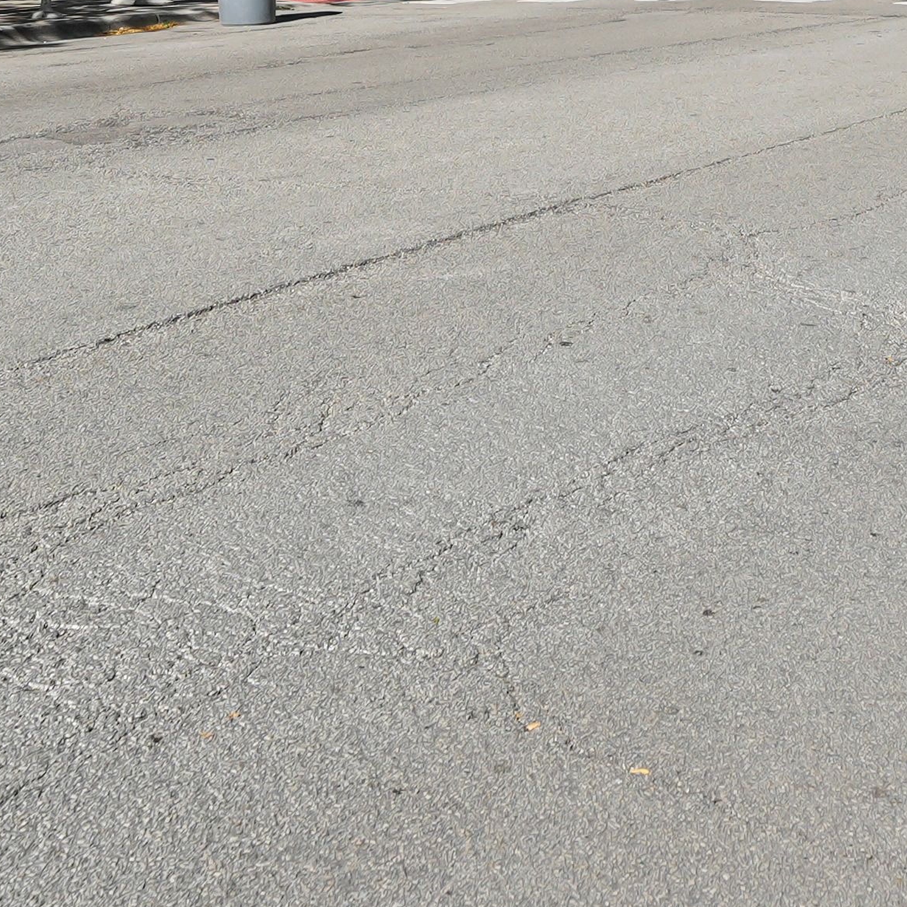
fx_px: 2016
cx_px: 534
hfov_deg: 25.3
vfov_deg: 23.3
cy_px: -173
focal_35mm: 68
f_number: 5.6
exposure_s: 1/320
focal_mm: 22
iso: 80
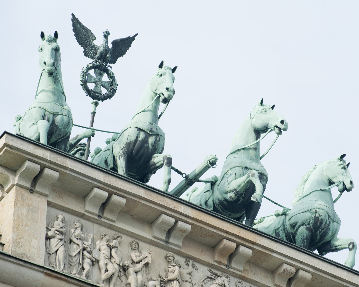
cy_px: 143
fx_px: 1562
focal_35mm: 147
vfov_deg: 10.5
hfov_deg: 13.1
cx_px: 198
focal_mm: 130
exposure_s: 1/250
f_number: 8
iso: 200
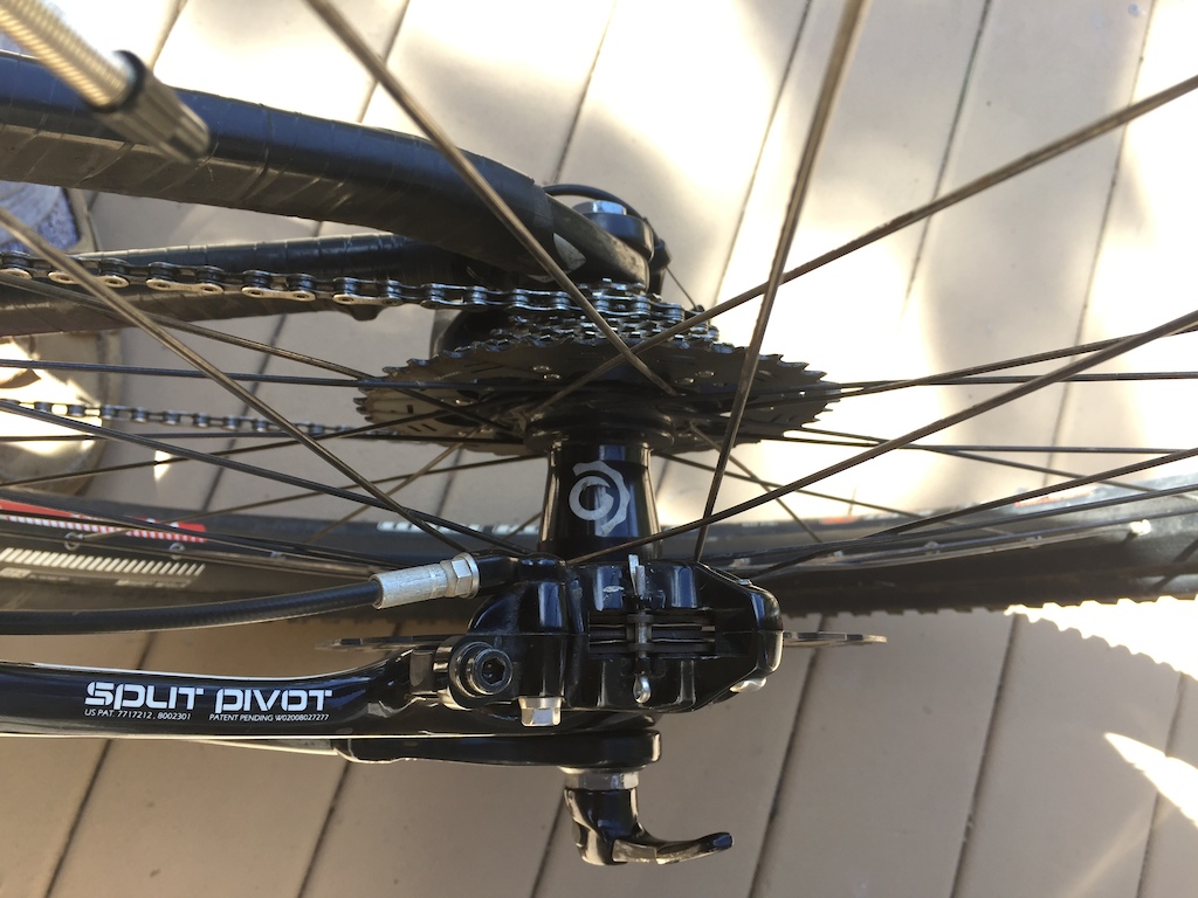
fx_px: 1004
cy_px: 449
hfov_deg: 61.7
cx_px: 599
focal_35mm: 29
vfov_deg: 48.2
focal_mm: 4.15
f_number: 2.2
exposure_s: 1/120
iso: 32
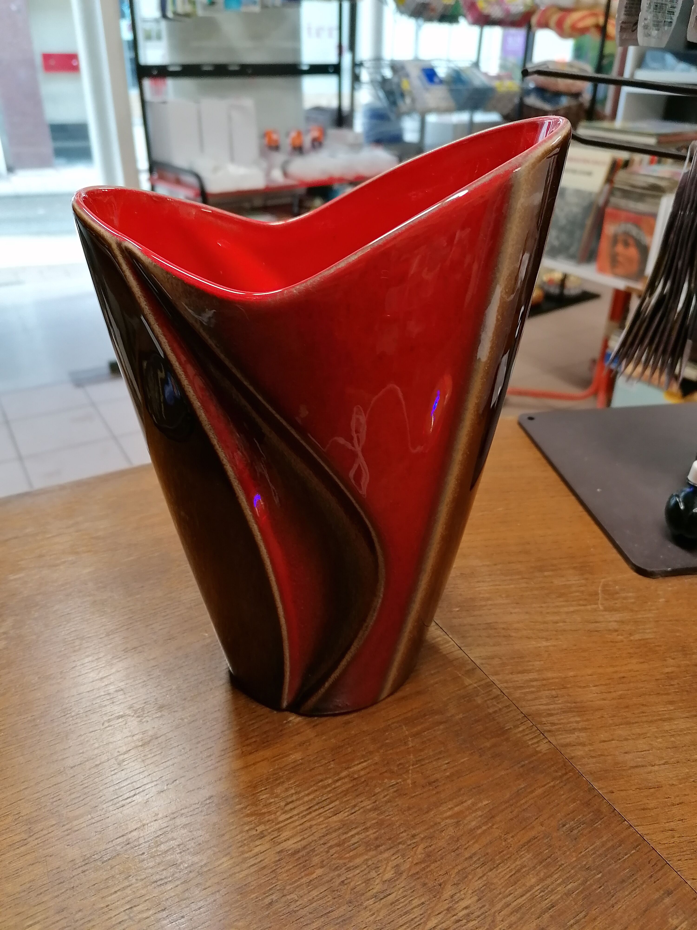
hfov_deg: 51.4
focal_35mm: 27
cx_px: 348
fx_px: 725
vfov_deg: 65.3
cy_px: 465
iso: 160
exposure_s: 1/50
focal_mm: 4.75
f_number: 1.8
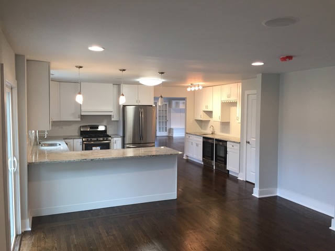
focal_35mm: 29
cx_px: 168
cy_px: 126
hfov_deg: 61.7
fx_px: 281
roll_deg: -0.9
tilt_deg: -3.5
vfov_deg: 48.2
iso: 50
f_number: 2.2
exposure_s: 1/30
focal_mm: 4.15
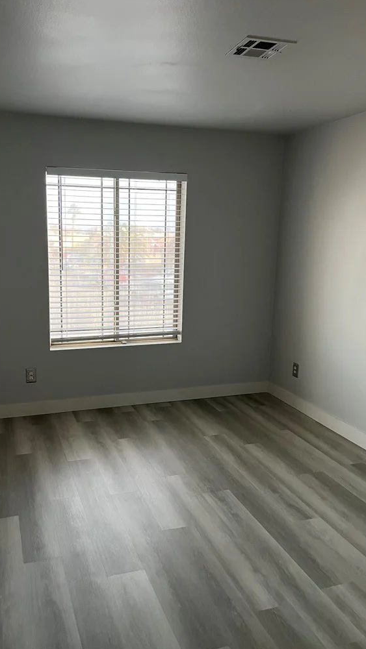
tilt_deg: -10.1
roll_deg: -1.5
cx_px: 157
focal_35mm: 29
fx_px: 500
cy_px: 319
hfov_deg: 40.1
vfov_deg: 66.1
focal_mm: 5.1
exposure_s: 1/60
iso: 200
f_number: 1.6
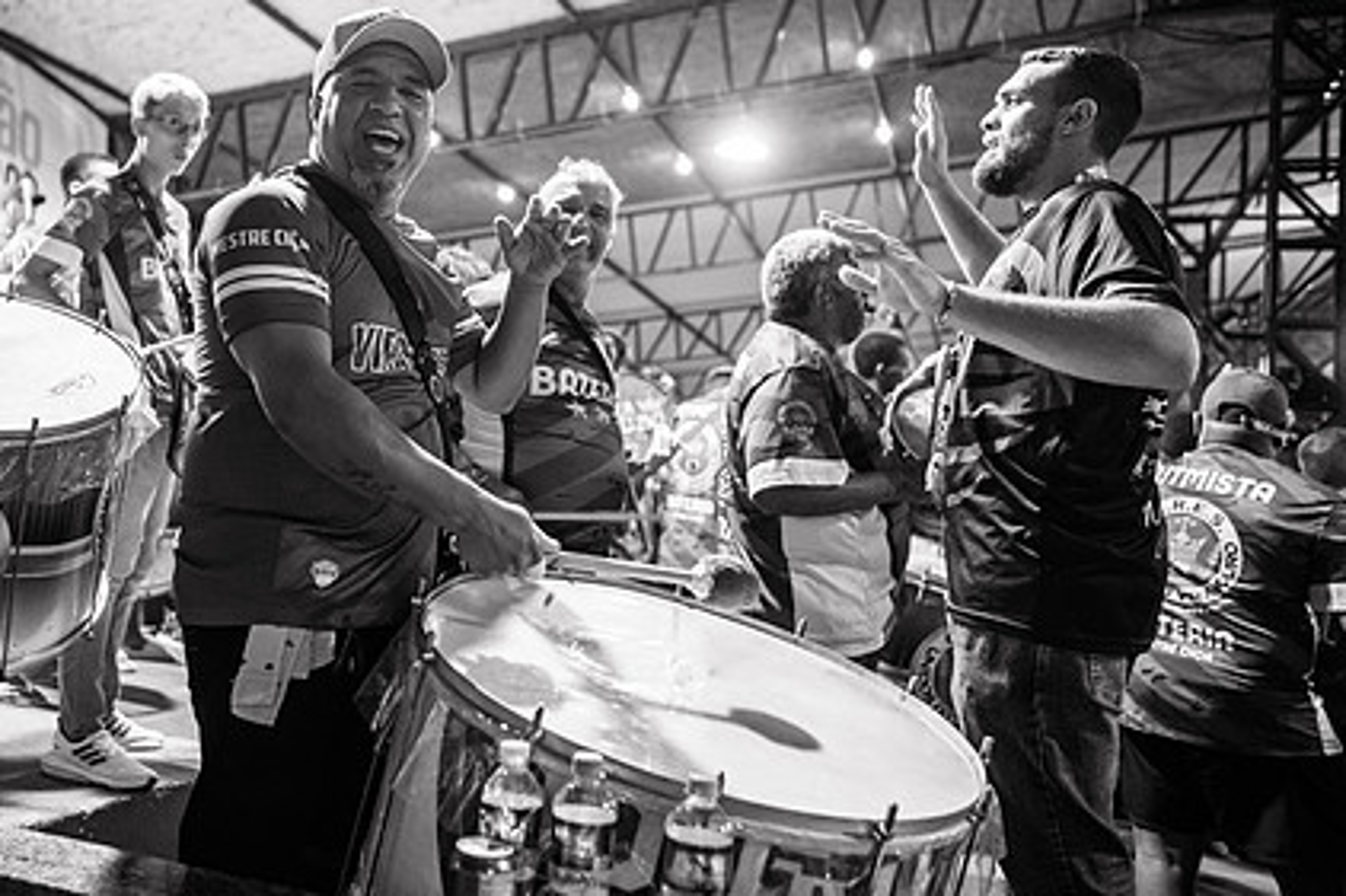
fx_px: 1233
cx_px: 466
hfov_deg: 56.2
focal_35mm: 33
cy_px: 362
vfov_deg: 39.8
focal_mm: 24
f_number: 1.8
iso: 1600
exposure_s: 1/250
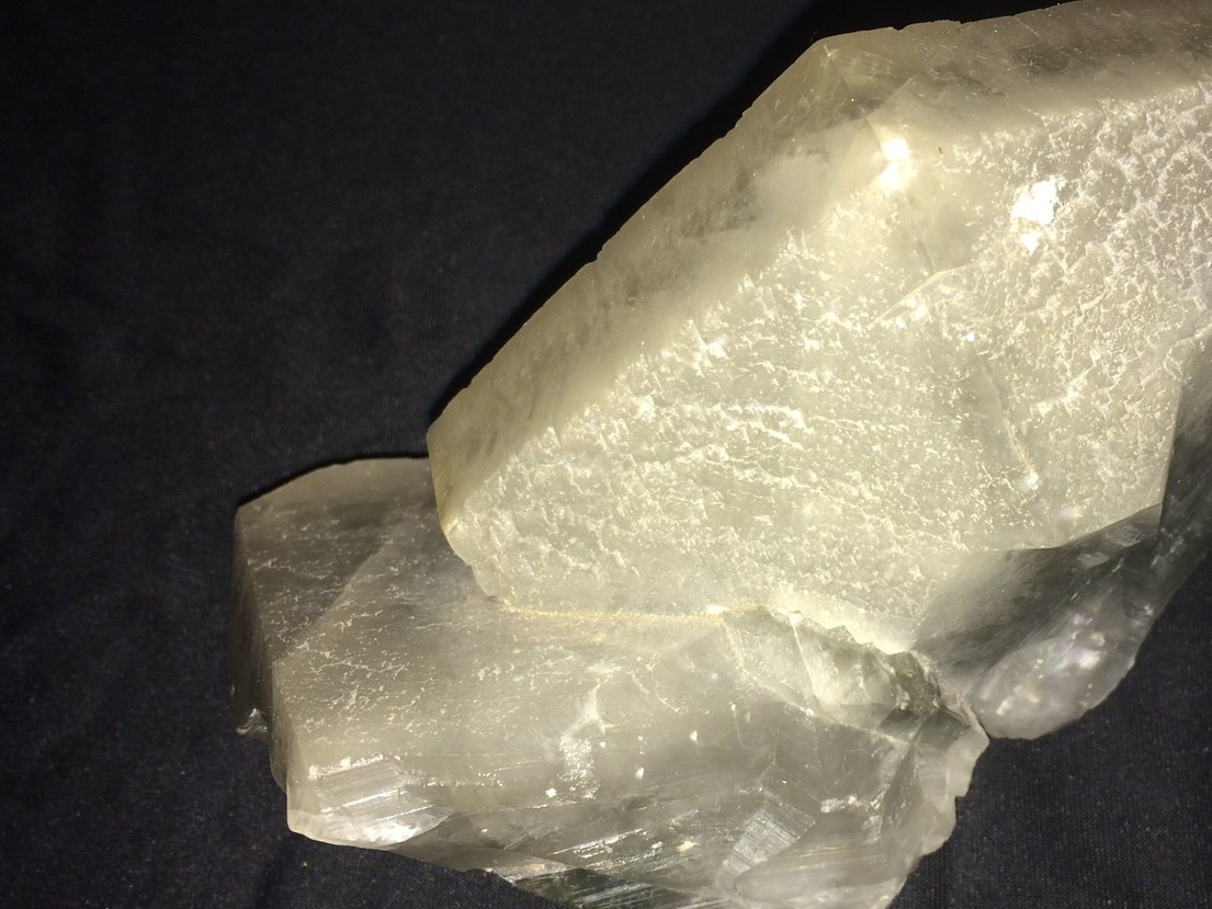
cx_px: 823
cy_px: 514
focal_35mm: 42
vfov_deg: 34.3
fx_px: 1471
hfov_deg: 44.0
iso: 32
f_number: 2.2
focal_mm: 4.15
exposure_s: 1/36
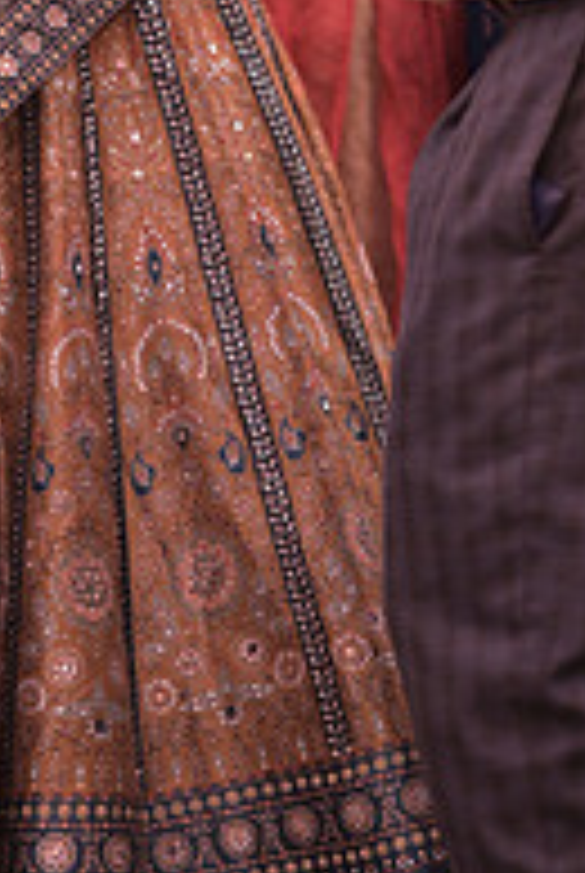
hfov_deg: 5.4
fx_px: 6169
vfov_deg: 8.0
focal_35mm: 254
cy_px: -216
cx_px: 97
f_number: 1.8
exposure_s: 1/1000
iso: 100
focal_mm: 85
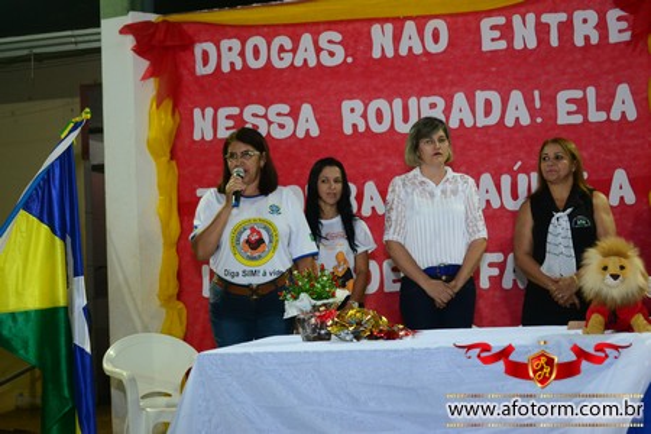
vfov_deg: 25.1
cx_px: 326
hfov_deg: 36.9
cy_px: 217
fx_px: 976
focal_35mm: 54
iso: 1600
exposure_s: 1/60
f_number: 5
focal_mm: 36
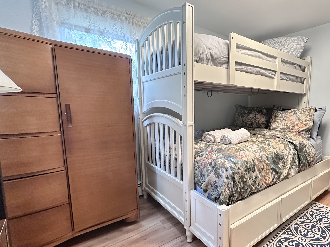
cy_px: 133
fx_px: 191
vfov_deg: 65.9
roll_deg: -1.0
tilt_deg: -8.0
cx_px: 223
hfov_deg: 78.7
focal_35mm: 20
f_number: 2.2
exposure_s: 1/60
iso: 800
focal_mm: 2.22
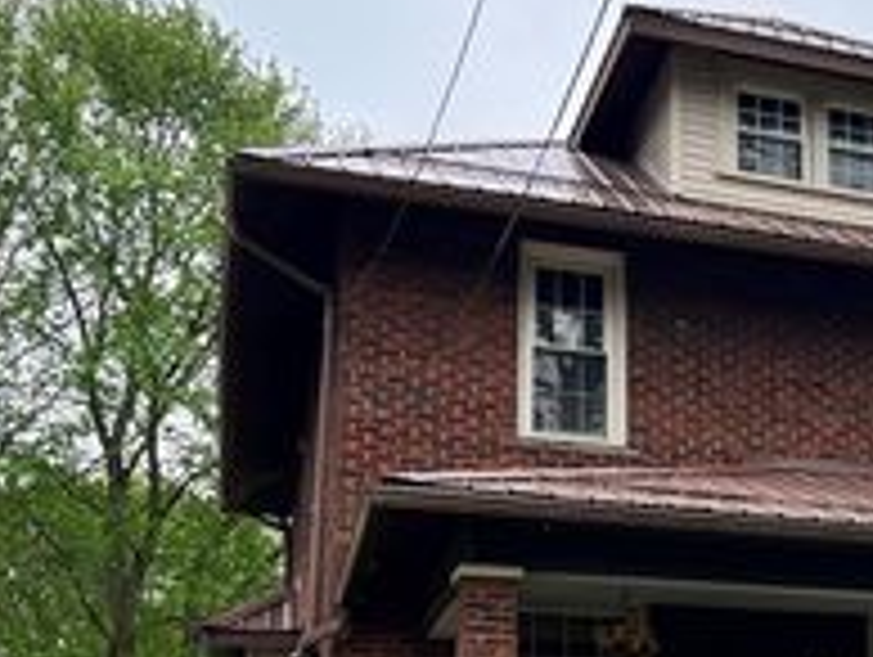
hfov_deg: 26.2
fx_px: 1692
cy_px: 655
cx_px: 1008
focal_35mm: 67
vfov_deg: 21.2
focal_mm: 5.7
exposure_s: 1/769
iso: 50
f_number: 1.5
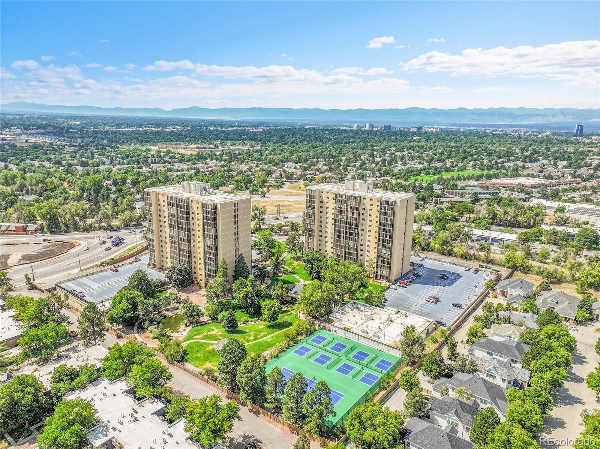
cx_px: 300
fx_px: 416
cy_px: 224
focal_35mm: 24
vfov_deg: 56.8
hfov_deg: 71.6
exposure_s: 1/2500
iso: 160
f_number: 2.8
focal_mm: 12.29
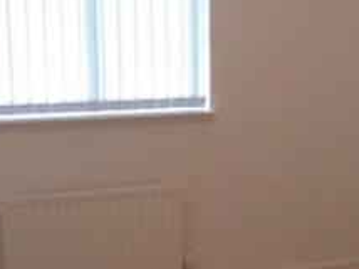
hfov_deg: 31.6
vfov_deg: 24.3
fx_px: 622
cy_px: 112
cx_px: 274
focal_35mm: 60
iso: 400
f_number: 3.1
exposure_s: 1/160
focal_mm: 4
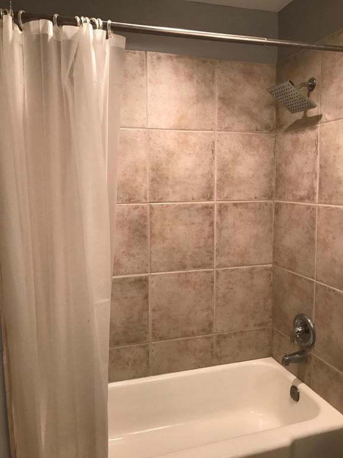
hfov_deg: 49.7
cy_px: 229
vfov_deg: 63.4
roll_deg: +1.0
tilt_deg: -6.7
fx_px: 370
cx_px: 172
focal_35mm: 28
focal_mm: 3.99
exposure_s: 1/15
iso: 50
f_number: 1.8
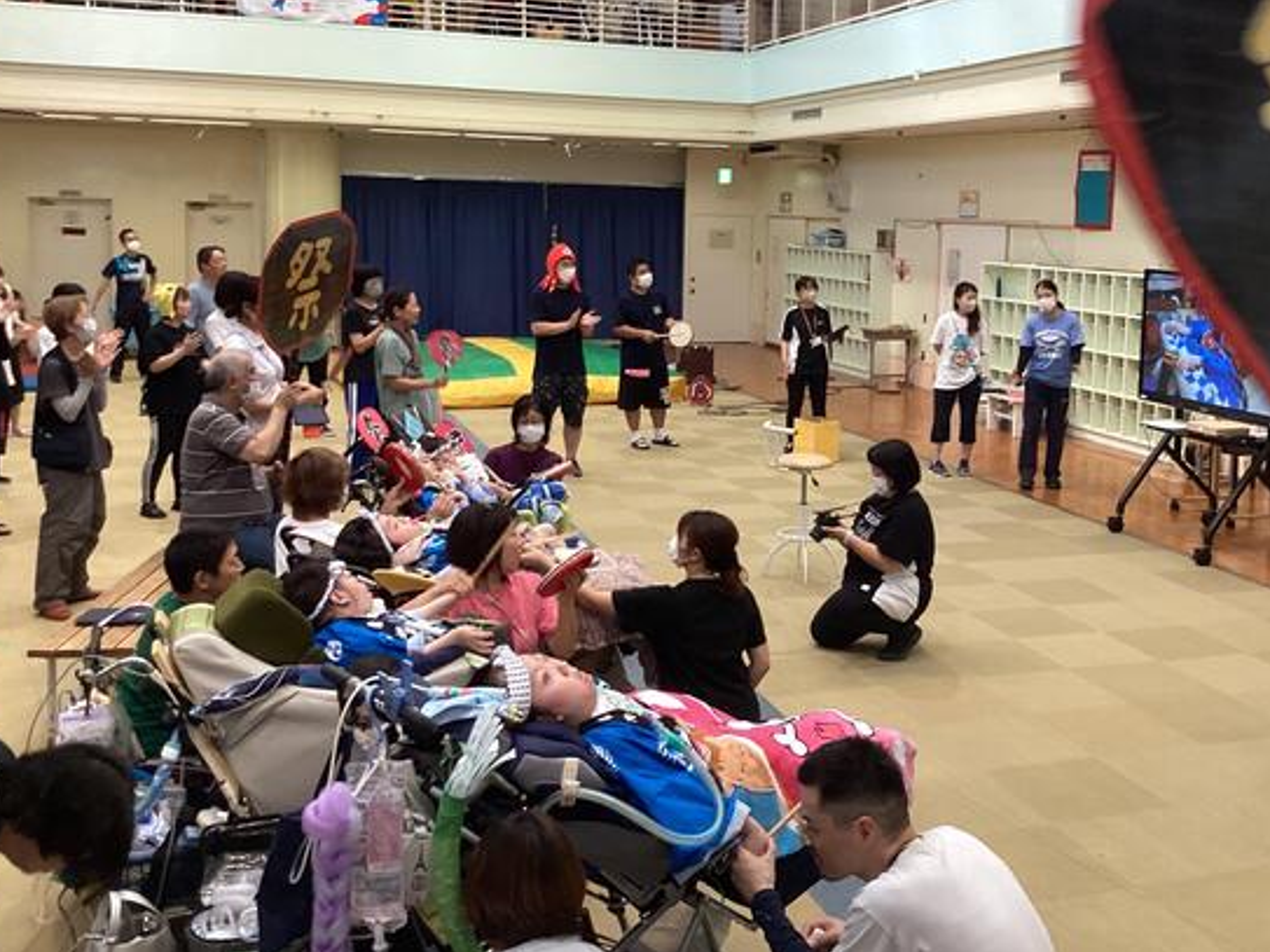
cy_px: 345
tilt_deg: -7.8
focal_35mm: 40
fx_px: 1467
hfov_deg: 46.4
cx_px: 784
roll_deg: -3.3
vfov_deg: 35.7
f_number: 2.4
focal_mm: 3.3
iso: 125
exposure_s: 1/60
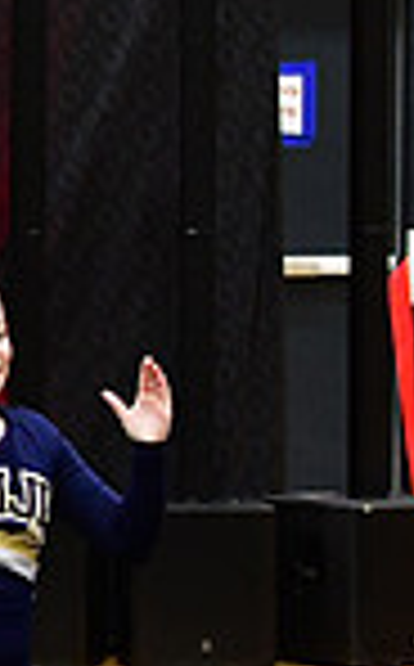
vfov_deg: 4.3
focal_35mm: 493
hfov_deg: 2.6
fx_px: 8935
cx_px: -832
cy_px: 421
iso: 4000
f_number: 3.5
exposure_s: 1/500
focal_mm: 82
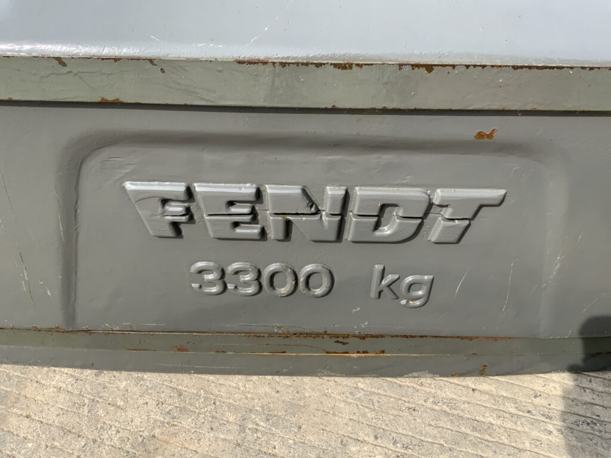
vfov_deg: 48.2
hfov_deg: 61.7
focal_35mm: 29
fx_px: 512
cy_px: 229
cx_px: 306
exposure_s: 1/691
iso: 16
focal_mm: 3
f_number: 1.8
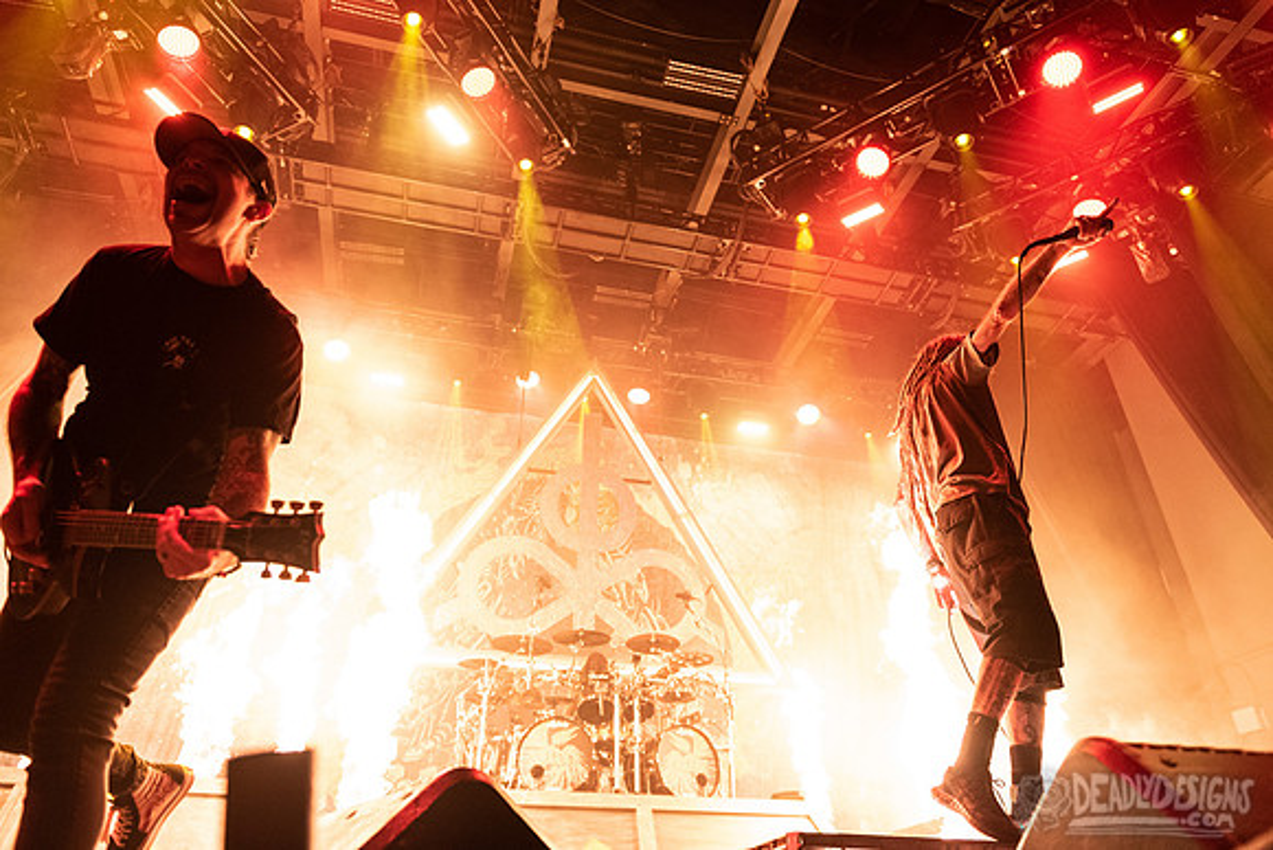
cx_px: 636
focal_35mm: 24
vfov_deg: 53.2
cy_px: 425
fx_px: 849
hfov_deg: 73.7
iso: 3200
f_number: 3.2
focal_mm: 24
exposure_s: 1/320
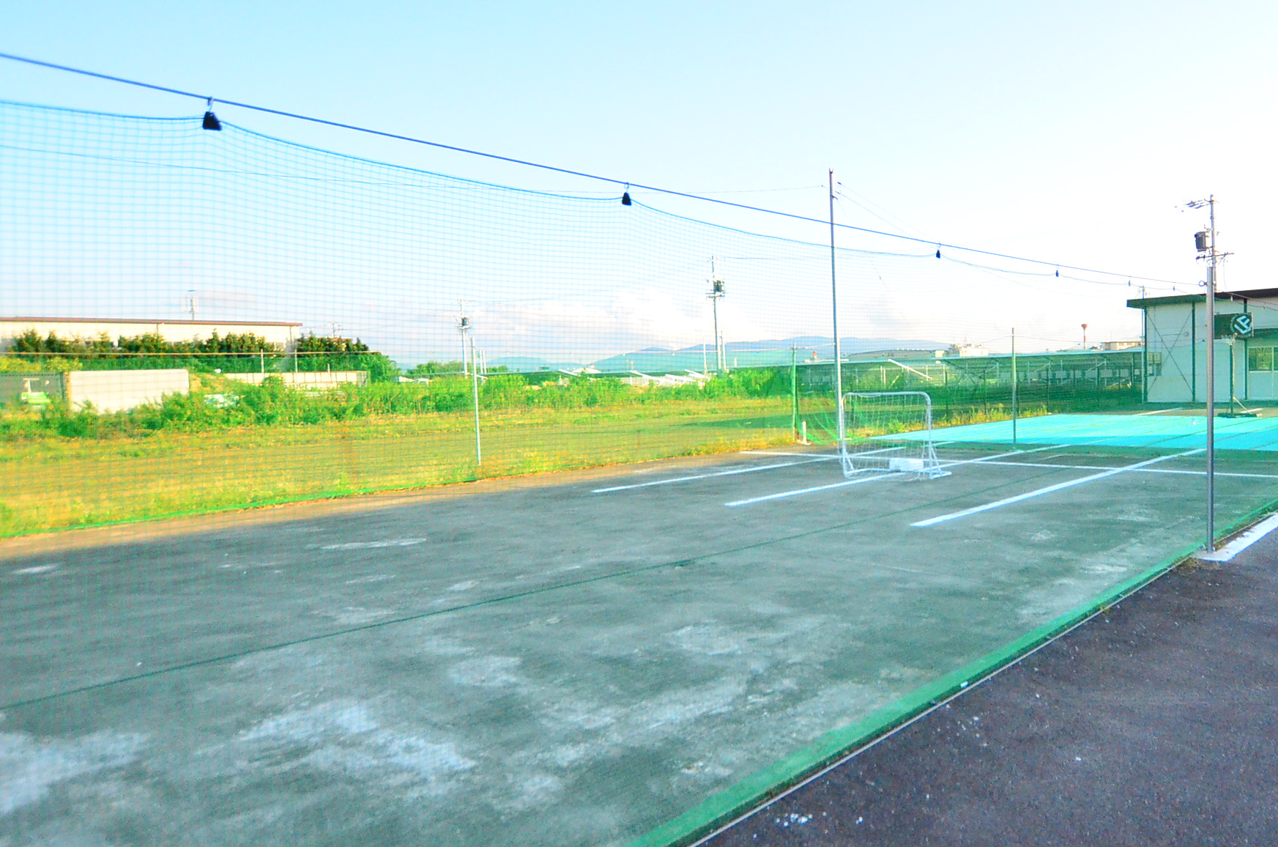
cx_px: 877
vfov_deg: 52.3
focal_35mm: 24
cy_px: 413
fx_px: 863
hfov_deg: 70.4
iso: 2500
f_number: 3.5
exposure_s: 1/8000
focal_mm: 11.5
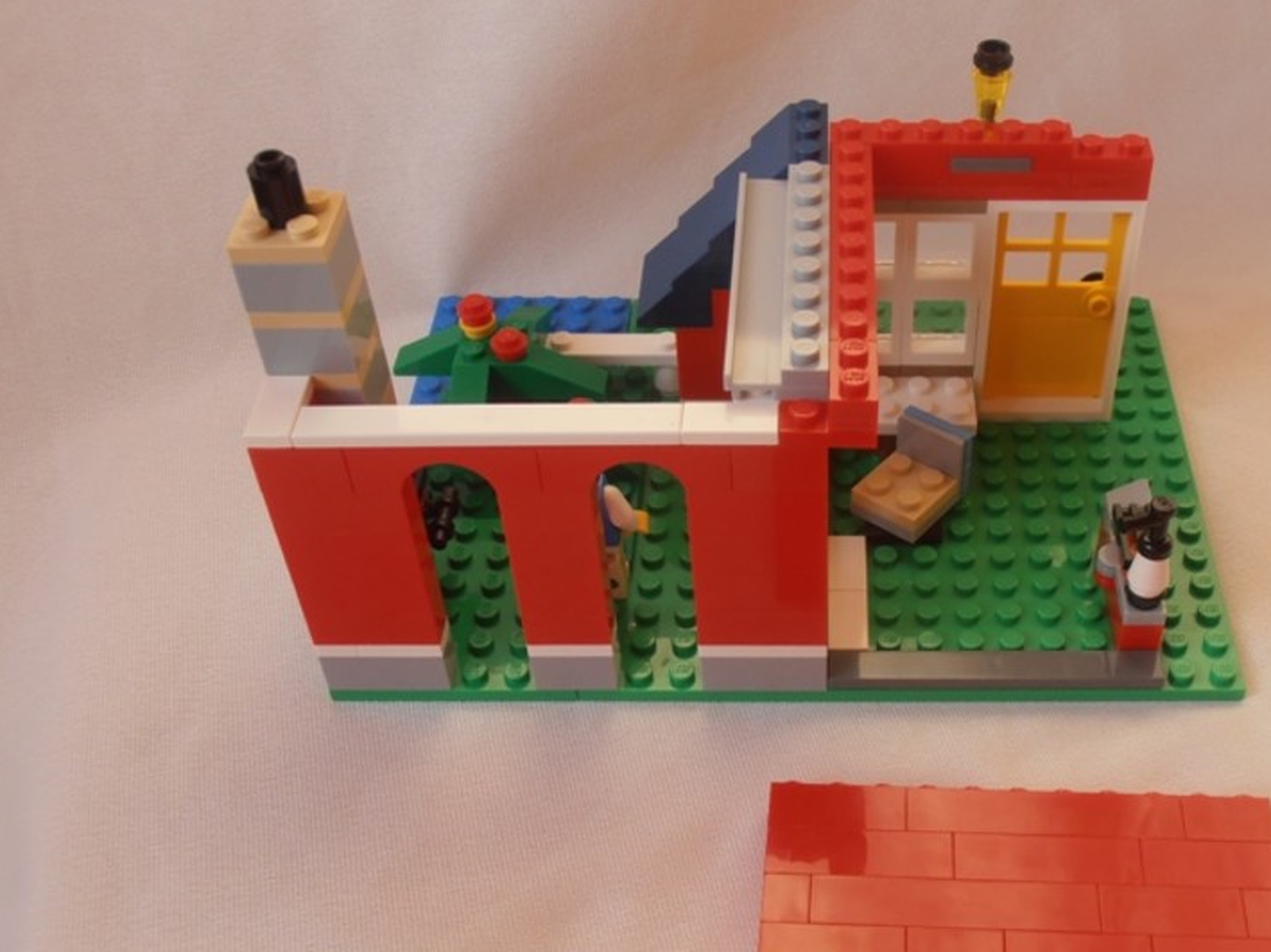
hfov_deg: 40.2
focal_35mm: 47
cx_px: 798
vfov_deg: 30.7
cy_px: 596
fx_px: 1725
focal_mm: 6.61
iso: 80
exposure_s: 1/40
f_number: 3.9
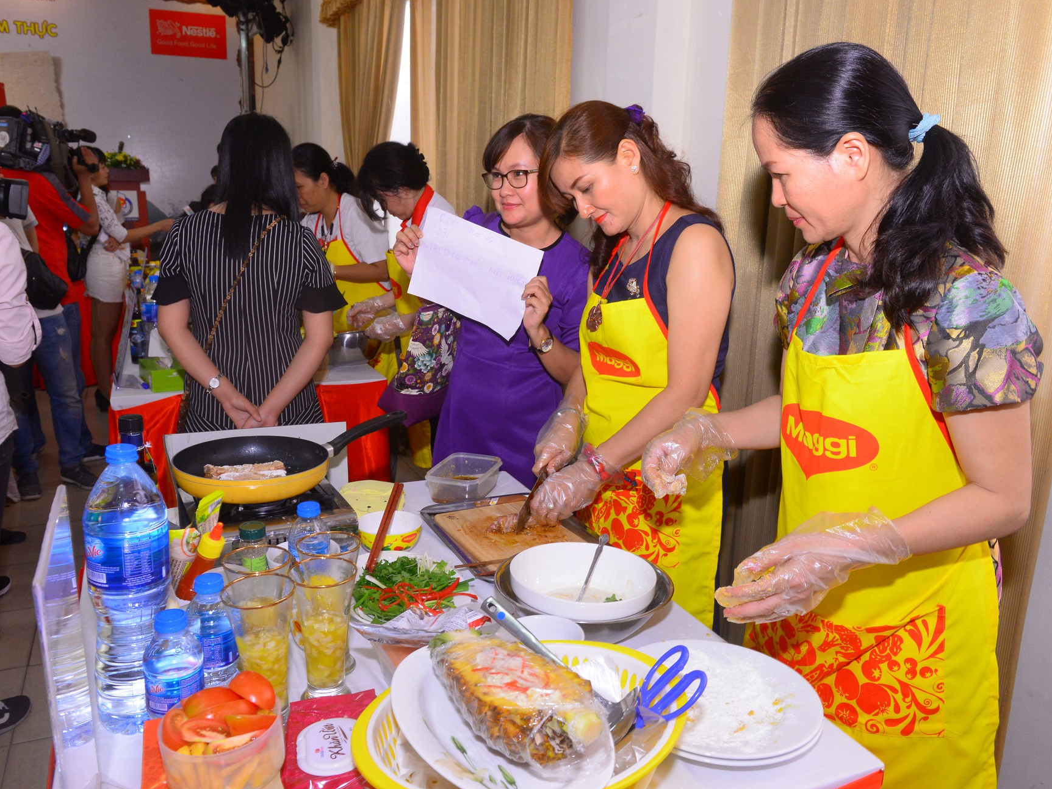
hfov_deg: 61.6
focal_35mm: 29
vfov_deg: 48.2
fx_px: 881
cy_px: 391
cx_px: 502
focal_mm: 26
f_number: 6.3
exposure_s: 1/60
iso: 2000
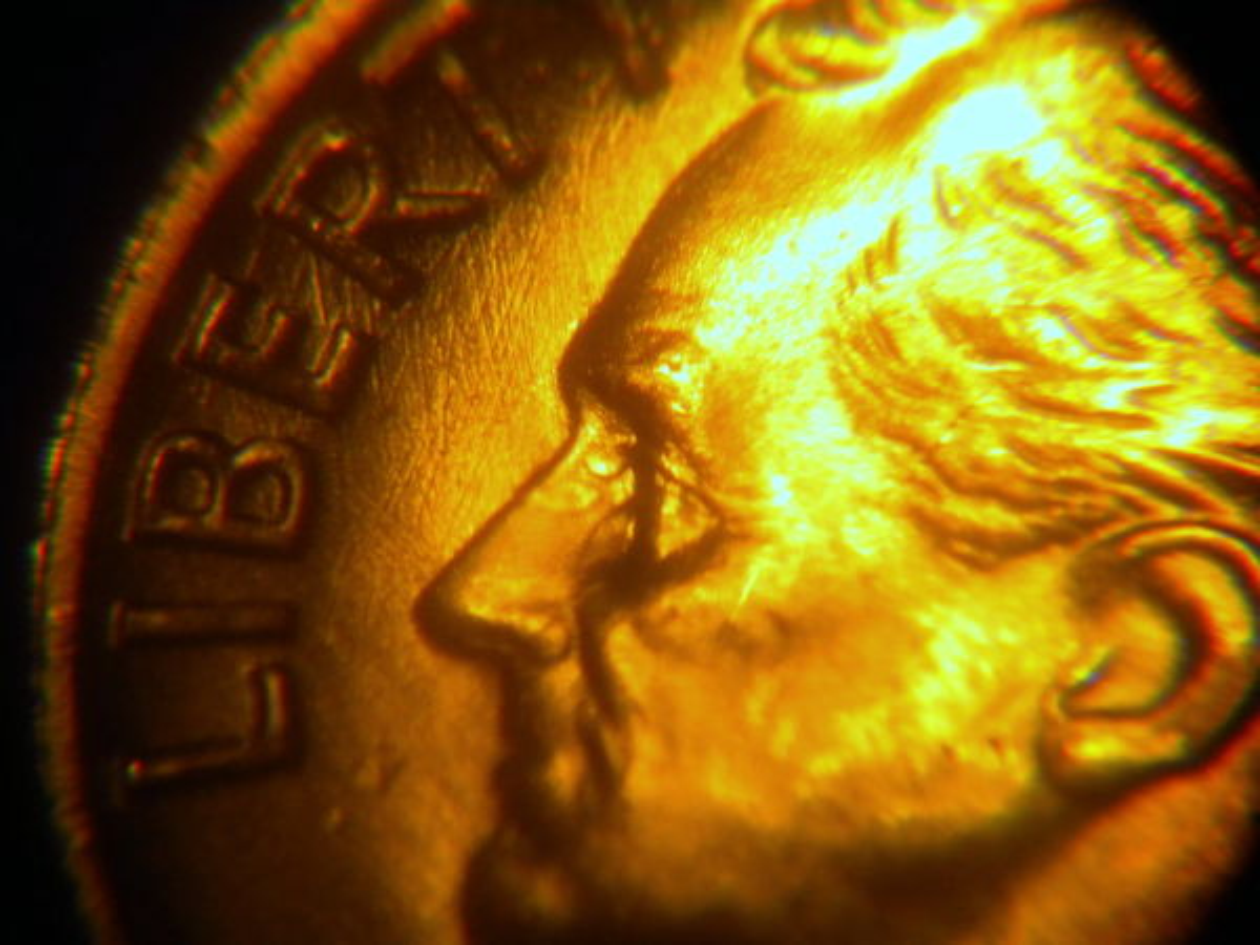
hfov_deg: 28.6
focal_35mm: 68
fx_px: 2475
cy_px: 472
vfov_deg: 21.6
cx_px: 630
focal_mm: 12.3
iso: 400
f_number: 4.6
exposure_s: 1/32.2
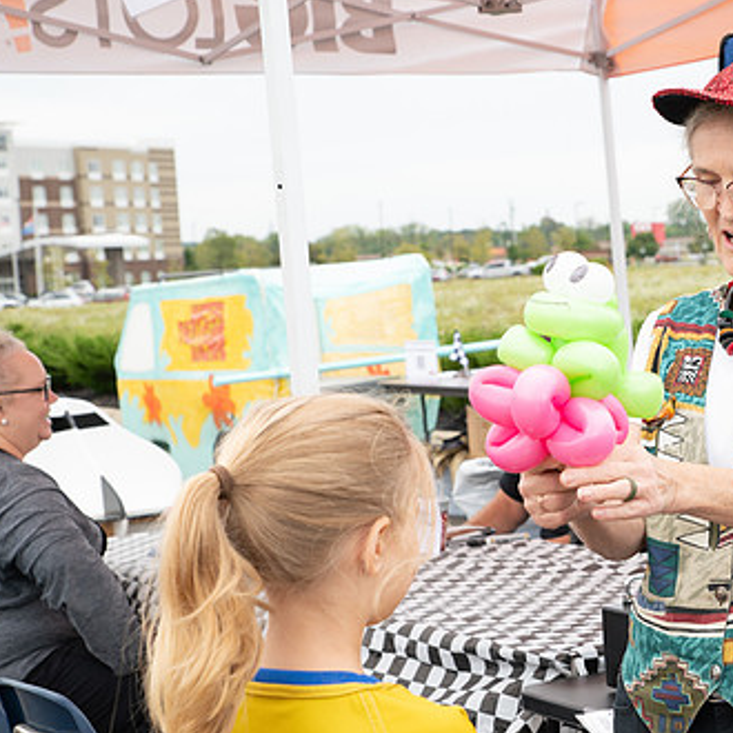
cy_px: 422
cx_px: 674
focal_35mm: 90
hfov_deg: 18.9
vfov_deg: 19.3
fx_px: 2156
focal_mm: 55
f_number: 6.3
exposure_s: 1/160
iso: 640
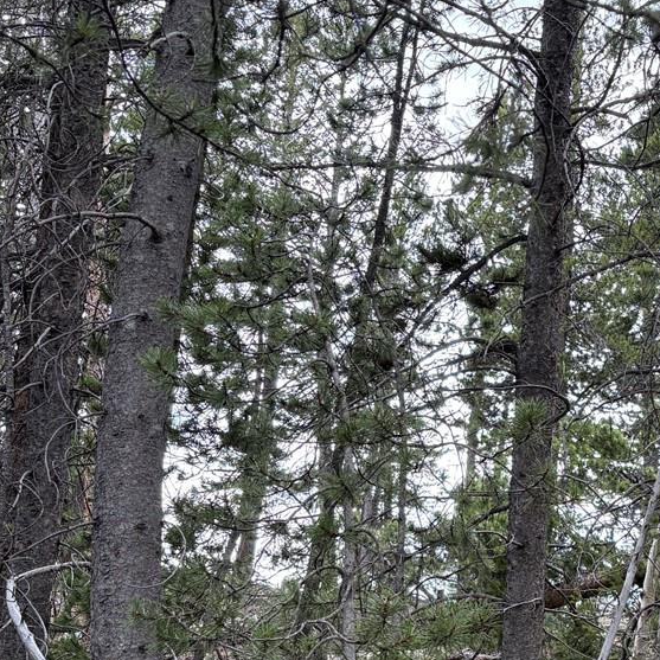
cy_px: 571
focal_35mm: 66
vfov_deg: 25.4
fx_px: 1424
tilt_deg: +11.7
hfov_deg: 25.0
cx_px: 640
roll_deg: -5.8
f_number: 1.6
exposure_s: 1/228
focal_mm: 5.96
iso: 100
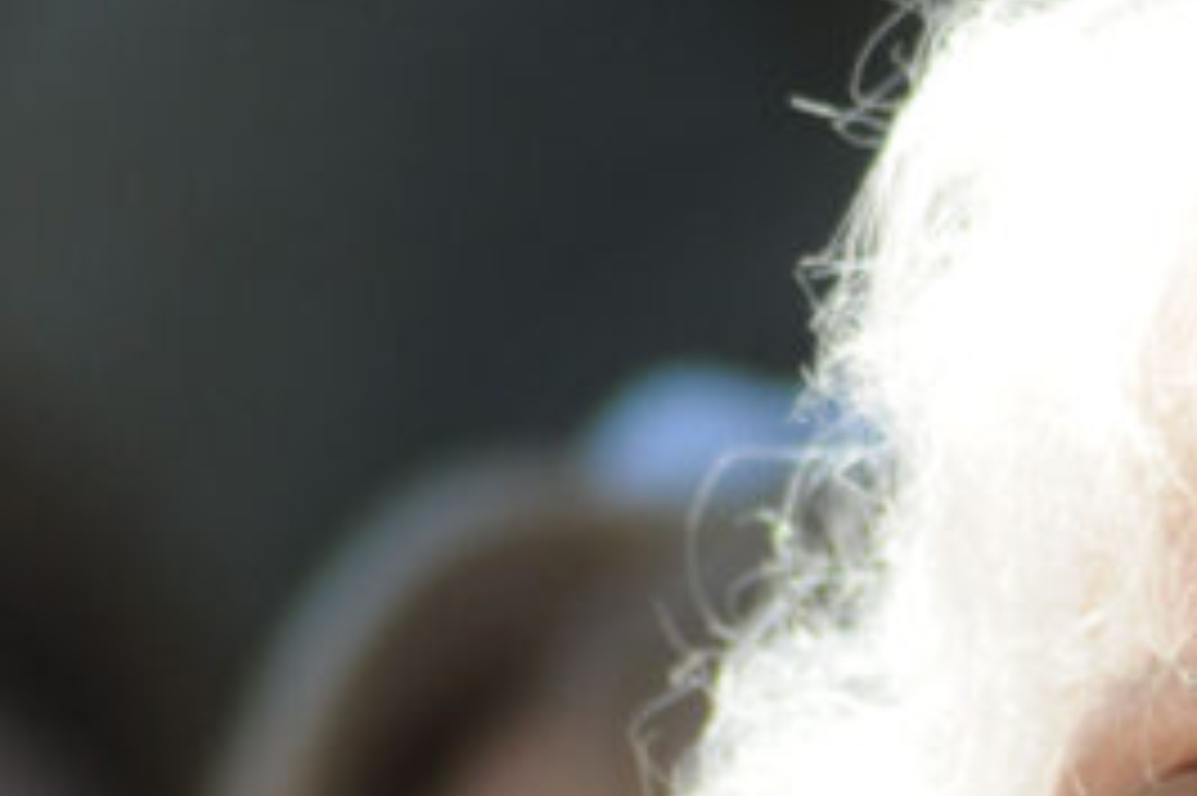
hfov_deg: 1.6
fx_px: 42034
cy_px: 1225
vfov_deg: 1.1
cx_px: 1683
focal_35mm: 1265
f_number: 5.6
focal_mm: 210
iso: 400
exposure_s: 1/400
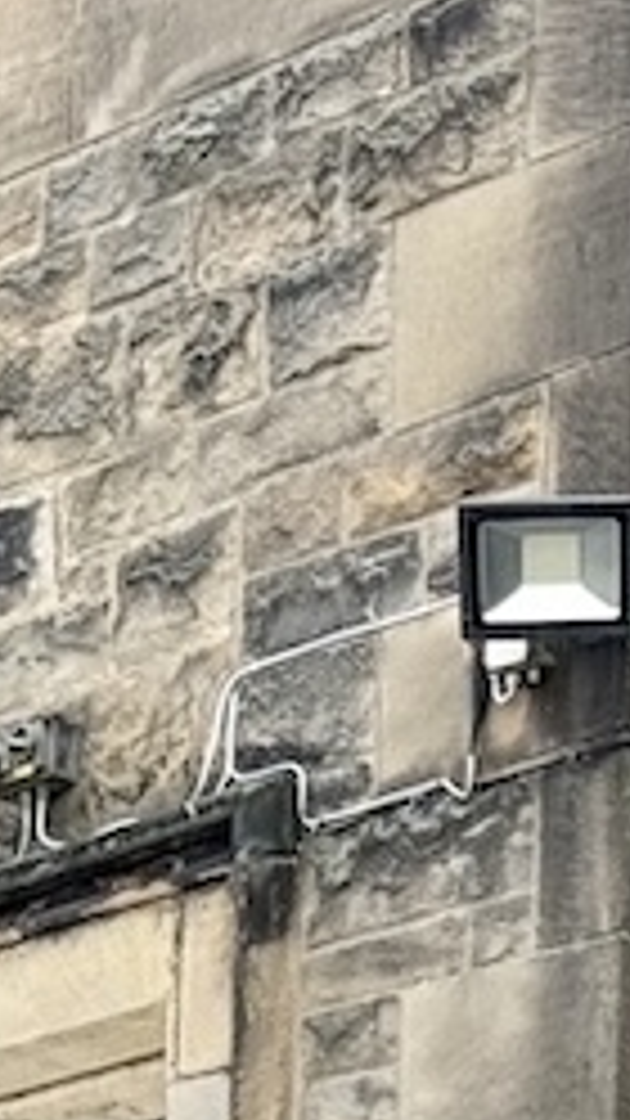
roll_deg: -2.6
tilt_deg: +13.6
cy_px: 1631
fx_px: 6863
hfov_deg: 5.2
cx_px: -86
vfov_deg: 9.1
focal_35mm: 231
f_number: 1.78
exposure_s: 1/1055
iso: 64
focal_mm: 6.76
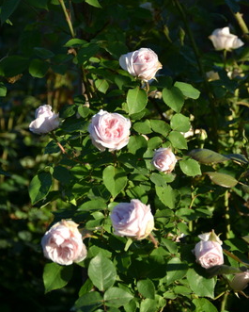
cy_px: 163
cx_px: 124
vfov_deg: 13.3
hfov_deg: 10.7
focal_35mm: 145
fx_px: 1331
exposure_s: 1/500
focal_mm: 85
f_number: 5.6
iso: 200
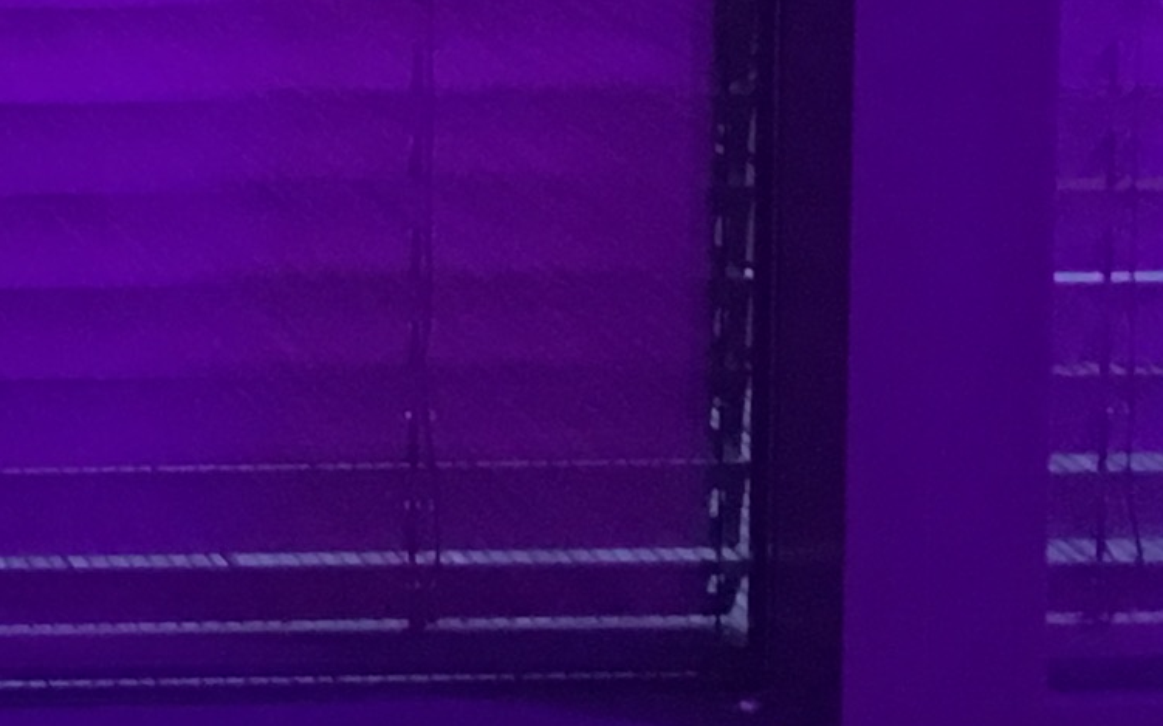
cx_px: -1047
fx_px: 5229
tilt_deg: -4.7
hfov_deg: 11.6
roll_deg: +0.3
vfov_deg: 7.7
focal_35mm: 165
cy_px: -559
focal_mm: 4.15
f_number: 2.2
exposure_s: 1/4
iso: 100
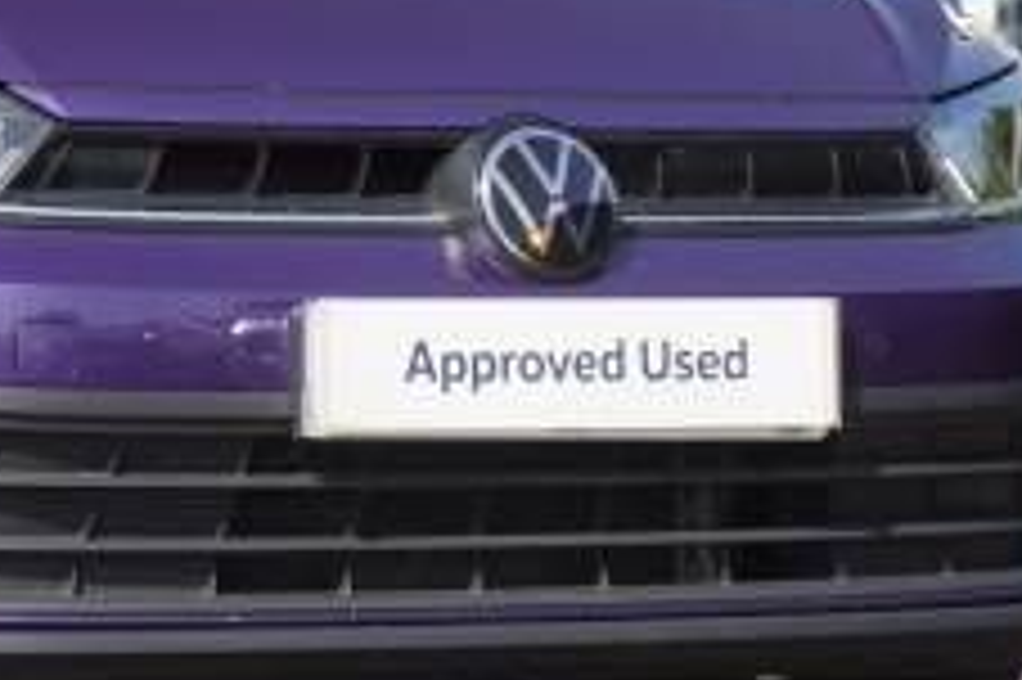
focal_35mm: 211
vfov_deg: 6.5
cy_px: 104
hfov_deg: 9.6
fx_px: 5986
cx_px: -144
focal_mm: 50
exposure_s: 1/125
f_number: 7.1
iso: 100
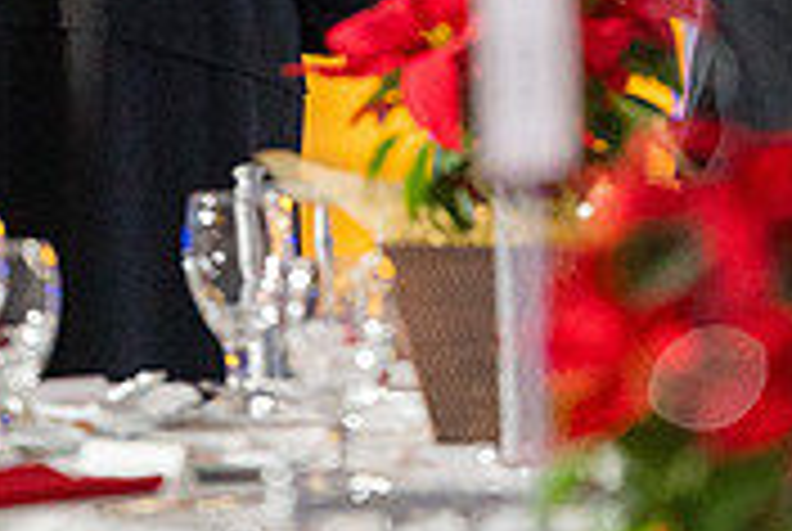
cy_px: -306
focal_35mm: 684
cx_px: 325
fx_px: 15073
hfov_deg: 3.0
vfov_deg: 2.0
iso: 3200
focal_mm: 200
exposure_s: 1/250
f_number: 2.8
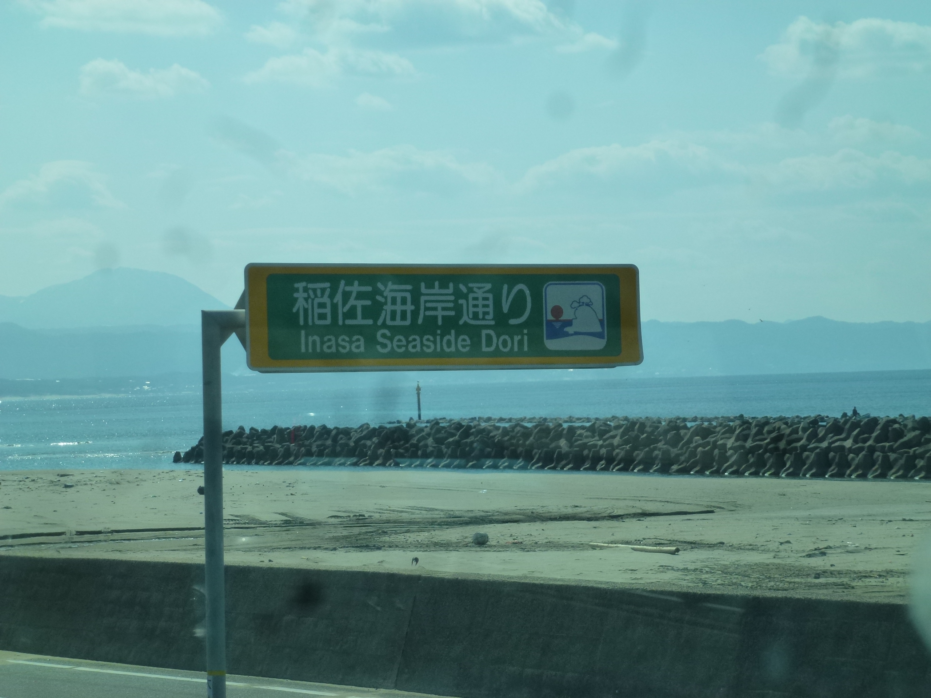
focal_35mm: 121
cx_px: 466
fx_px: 3254
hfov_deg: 16.3
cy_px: 349
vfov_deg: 12.2
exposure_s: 1/400
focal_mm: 21.7
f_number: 5.1
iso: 160
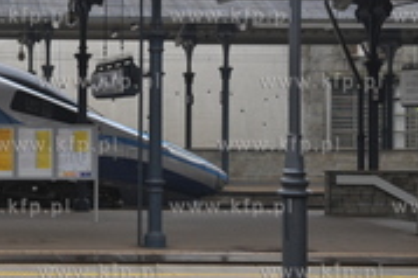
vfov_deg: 12.2
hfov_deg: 17.6
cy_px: 112
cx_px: -42
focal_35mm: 112
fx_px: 1299
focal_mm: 50
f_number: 5.6
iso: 1000
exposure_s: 1/320
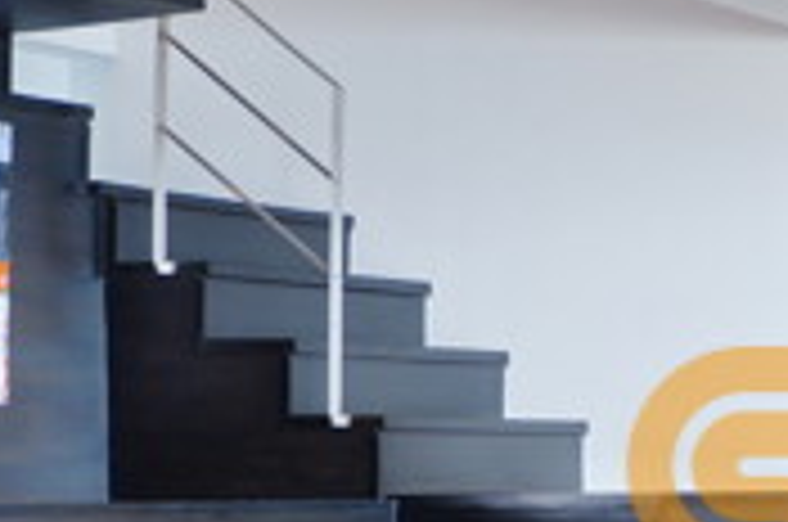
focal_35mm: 110
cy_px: 468
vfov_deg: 12.3
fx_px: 2403
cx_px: 1162
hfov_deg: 17.0
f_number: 4
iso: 200
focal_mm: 21.1
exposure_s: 1/42
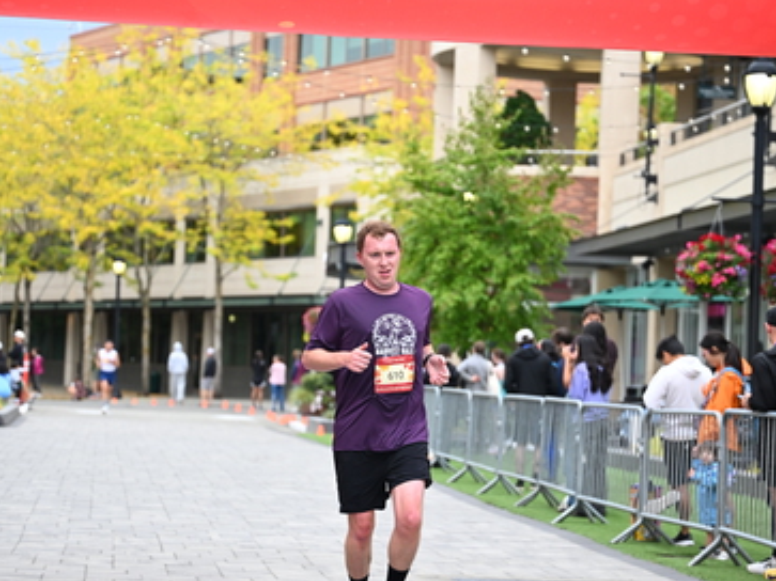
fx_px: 2286
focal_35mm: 102
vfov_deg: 14.5
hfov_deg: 19.3
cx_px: 390
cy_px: 316
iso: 800
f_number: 2.8
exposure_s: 1/2000
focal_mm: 70
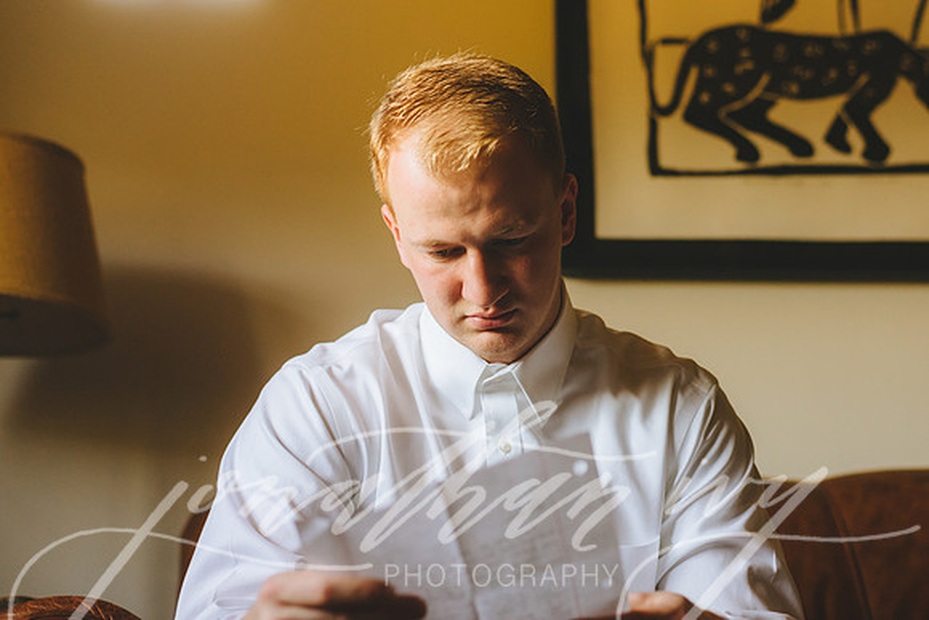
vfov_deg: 23.0
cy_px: 263
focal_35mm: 59
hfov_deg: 33.9
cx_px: 540
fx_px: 1519
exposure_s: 1/500
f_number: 2.8
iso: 1600
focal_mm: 50
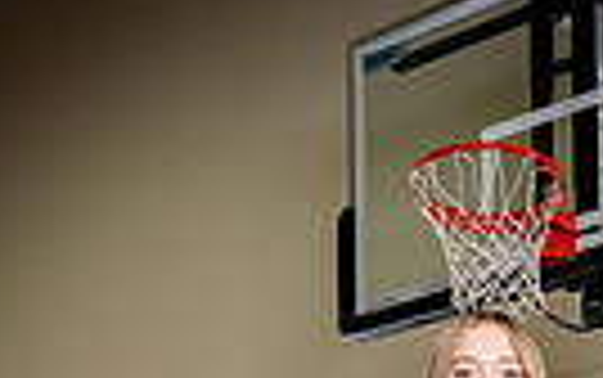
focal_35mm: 93
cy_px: 927
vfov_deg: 11.5
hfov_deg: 21.4
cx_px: 621
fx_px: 1530
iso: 640
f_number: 7.1
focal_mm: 27.2
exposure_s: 1/200
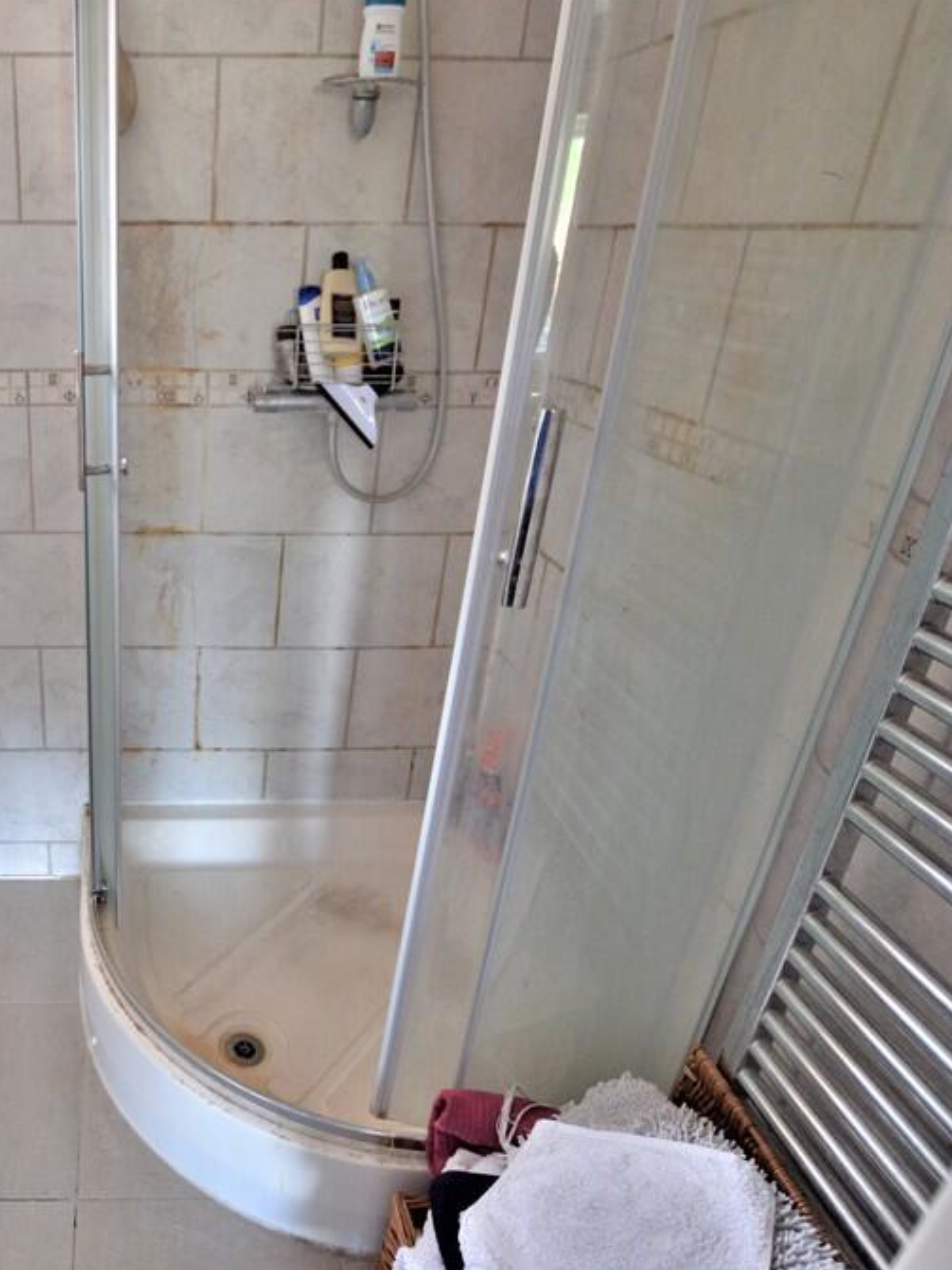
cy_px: 633
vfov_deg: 76.4
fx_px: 807
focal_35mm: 22
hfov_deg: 53.9
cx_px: 108
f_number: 3.5
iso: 1250
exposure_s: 1/60
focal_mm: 10
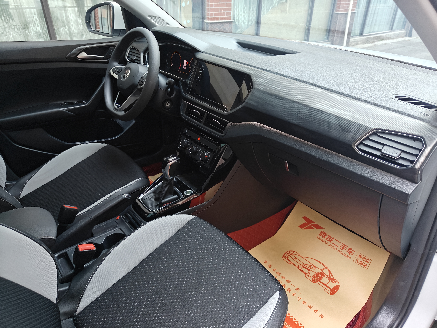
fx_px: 303
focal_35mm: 24
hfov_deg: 71.6
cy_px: 164
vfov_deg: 56.8
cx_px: 218
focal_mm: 5.59
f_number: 1.8
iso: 160
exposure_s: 1/50
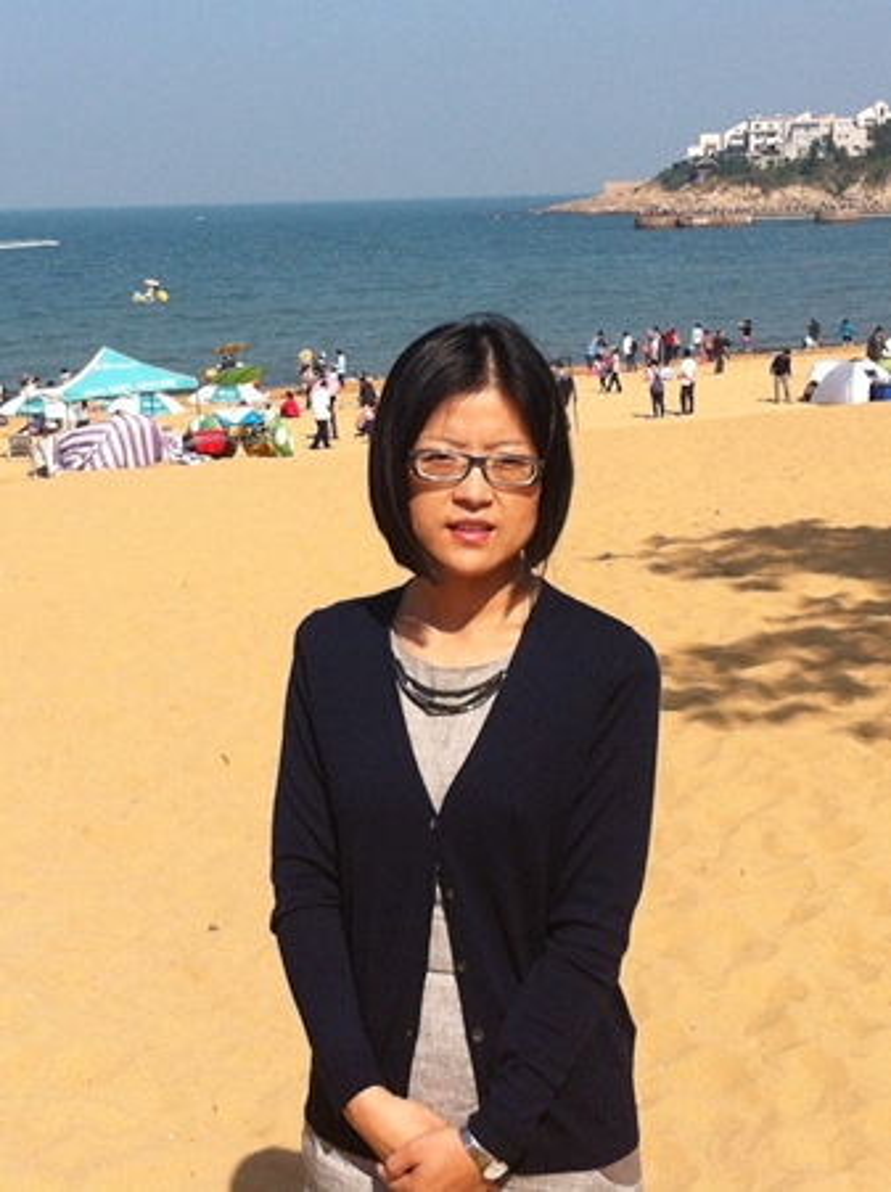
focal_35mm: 35
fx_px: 1204
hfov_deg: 40.6
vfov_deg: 52.7
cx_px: 446
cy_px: 596
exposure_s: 1/2011
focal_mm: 3.85
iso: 80
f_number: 2.8
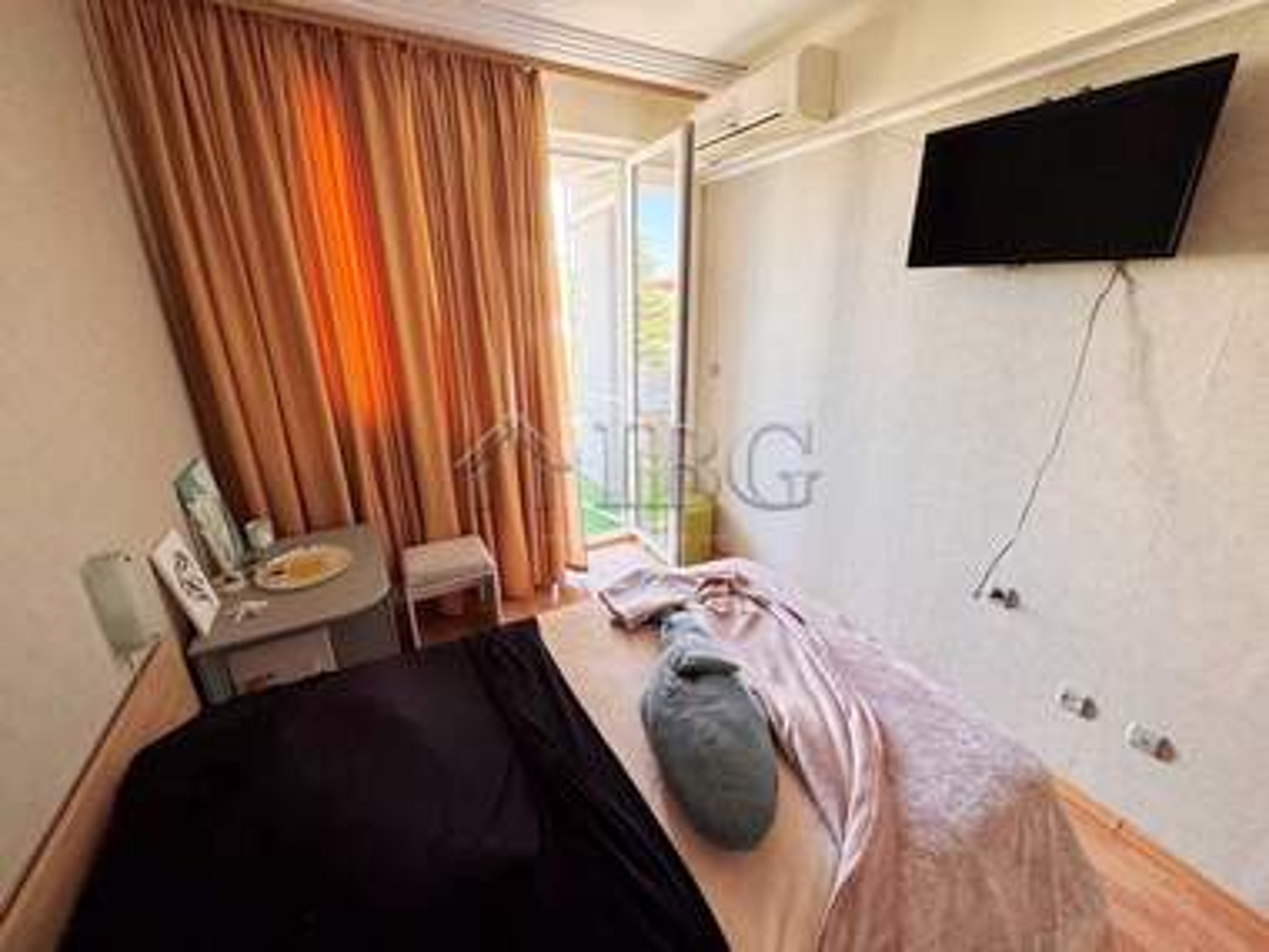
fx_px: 513
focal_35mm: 14
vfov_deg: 85.7
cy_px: 476
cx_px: 634
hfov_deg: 102.1
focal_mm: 2.22
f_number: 2.2
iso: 200
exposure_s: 1/99
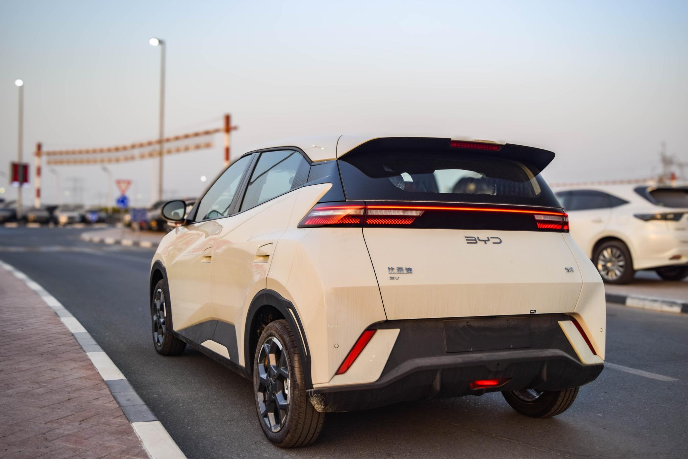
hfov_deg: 49.6
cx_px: 344
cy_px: 230
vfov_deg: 34.2
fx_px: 745
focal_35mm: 39
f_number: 5
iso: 400
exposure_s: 1/100
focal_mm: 26
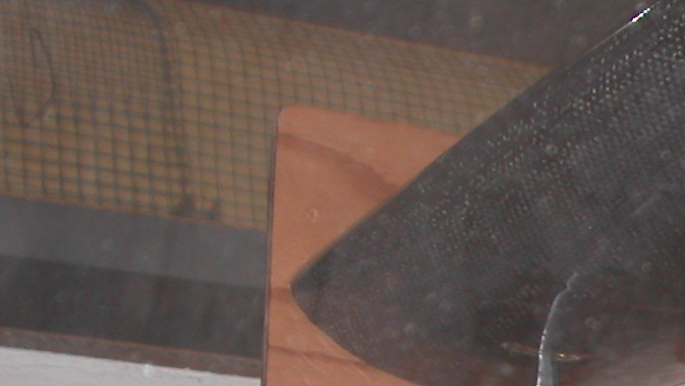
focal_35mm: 145
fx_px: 2634
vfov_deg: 8.2
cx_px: 882
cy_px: 619
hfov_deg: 14.2
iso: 100
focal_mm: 8.9
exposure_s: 1/60
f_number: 2.8
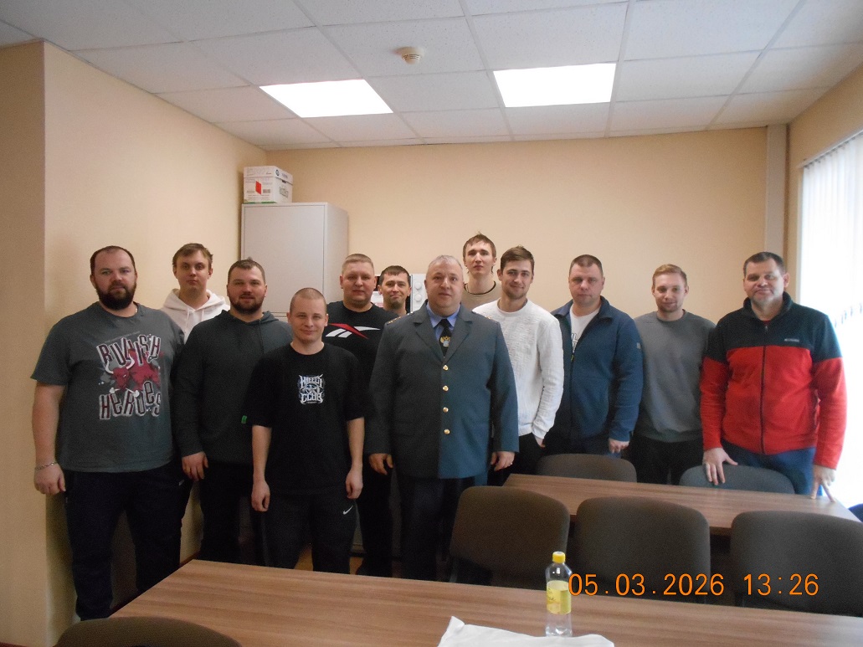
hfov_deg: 67.3
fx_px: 648
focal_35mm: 26
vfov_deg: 53.1
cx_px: 432
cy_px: 324
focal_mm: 4.6
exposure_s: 1/250
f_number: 3.2
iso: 800
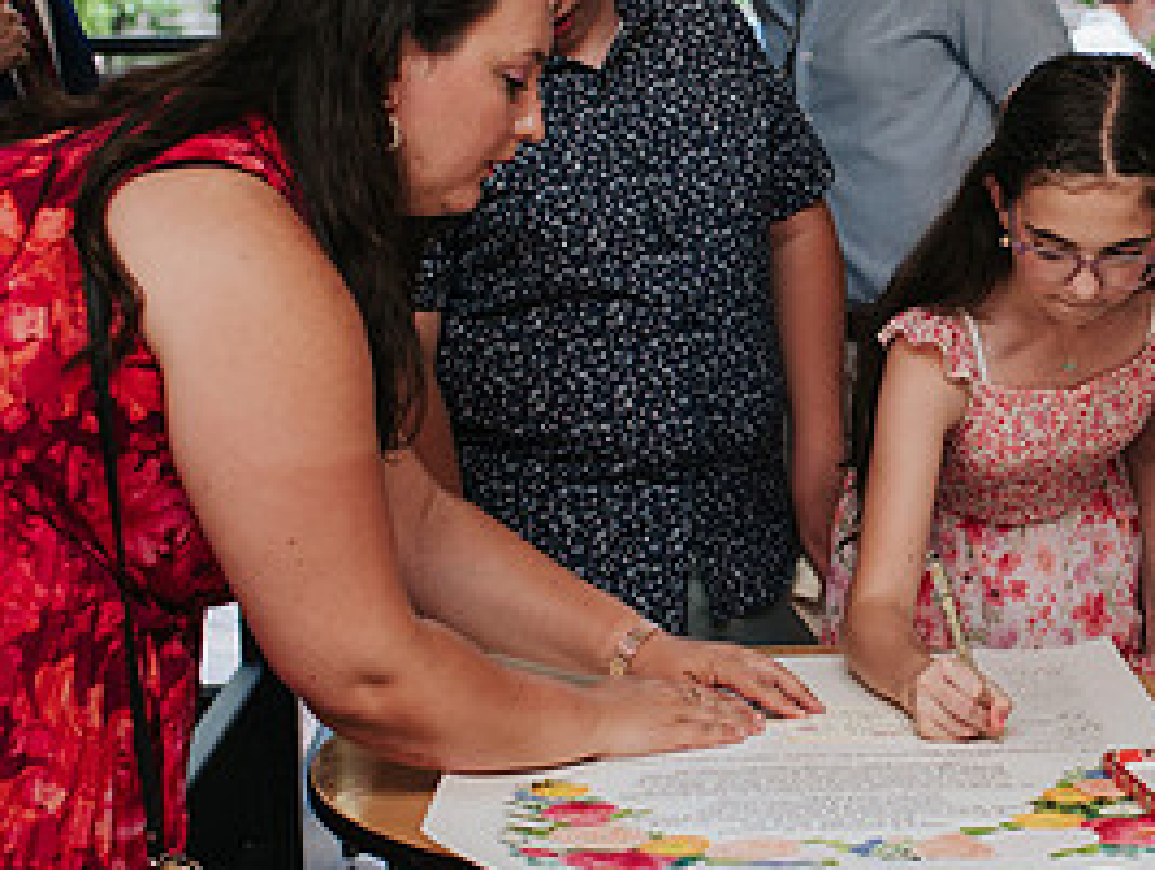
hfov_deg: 23.5
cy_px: 360
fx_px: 2706
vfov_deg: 18.2
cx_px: 1016
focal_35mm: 81
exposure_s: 1/200
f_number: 3.2
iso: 800
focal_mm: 35
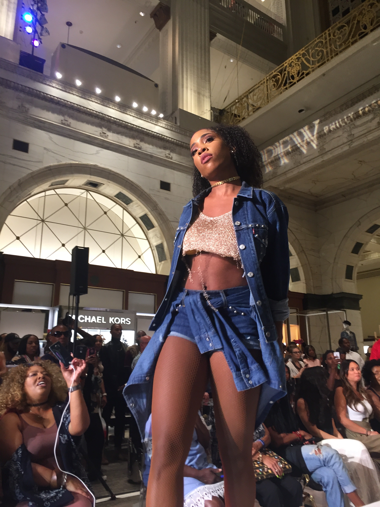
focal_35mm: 29
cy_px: 254
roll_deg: +0.8
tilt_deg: +16.6
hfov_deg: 48.2
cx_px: 190
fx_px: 424
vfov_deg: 61.7
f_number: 2.2
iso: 64
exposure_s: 1/30
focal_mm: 4.15
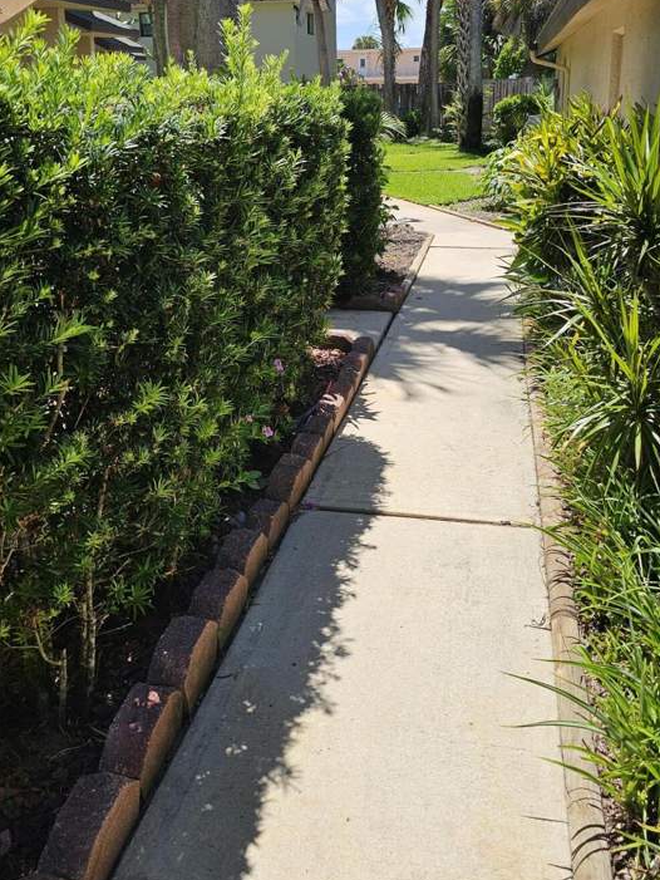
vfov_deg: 52.3
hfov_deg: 40.7
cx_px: 320
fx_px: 889
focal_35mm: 35
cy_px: 351
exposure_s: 1/758
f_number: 1.7
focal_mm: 6.3
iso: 10
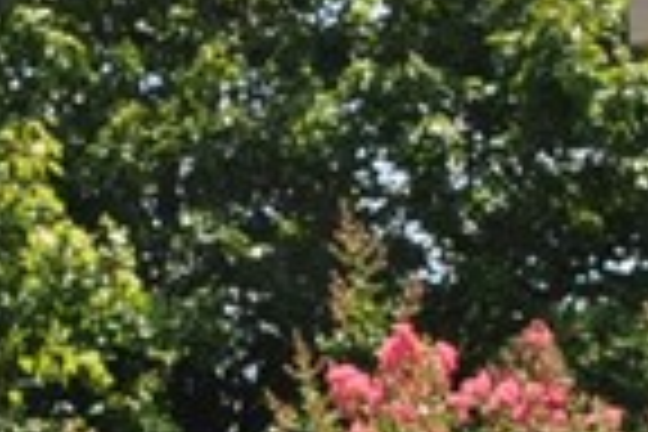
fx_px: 3672
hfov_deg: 8.7
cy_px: 158
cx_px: -1134
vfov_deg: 6.7
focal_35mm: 204
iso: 200
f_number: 10
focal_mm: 18
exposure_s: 1/200
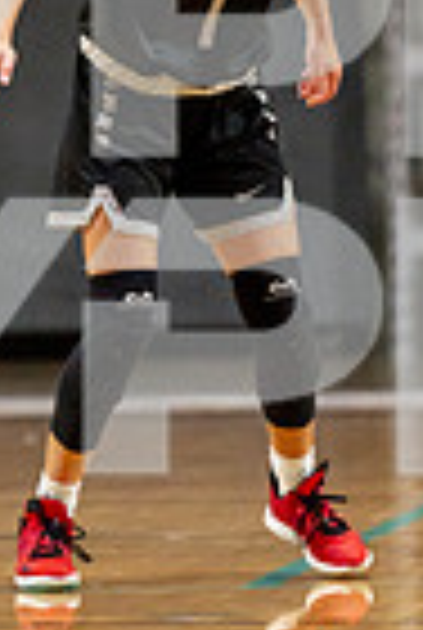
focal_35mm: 641
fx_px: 11241
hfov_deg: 2.2
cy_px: 22
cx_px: 40
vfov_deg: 3.2
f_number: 2.8
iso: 2500
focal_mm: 200
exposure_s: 1/800
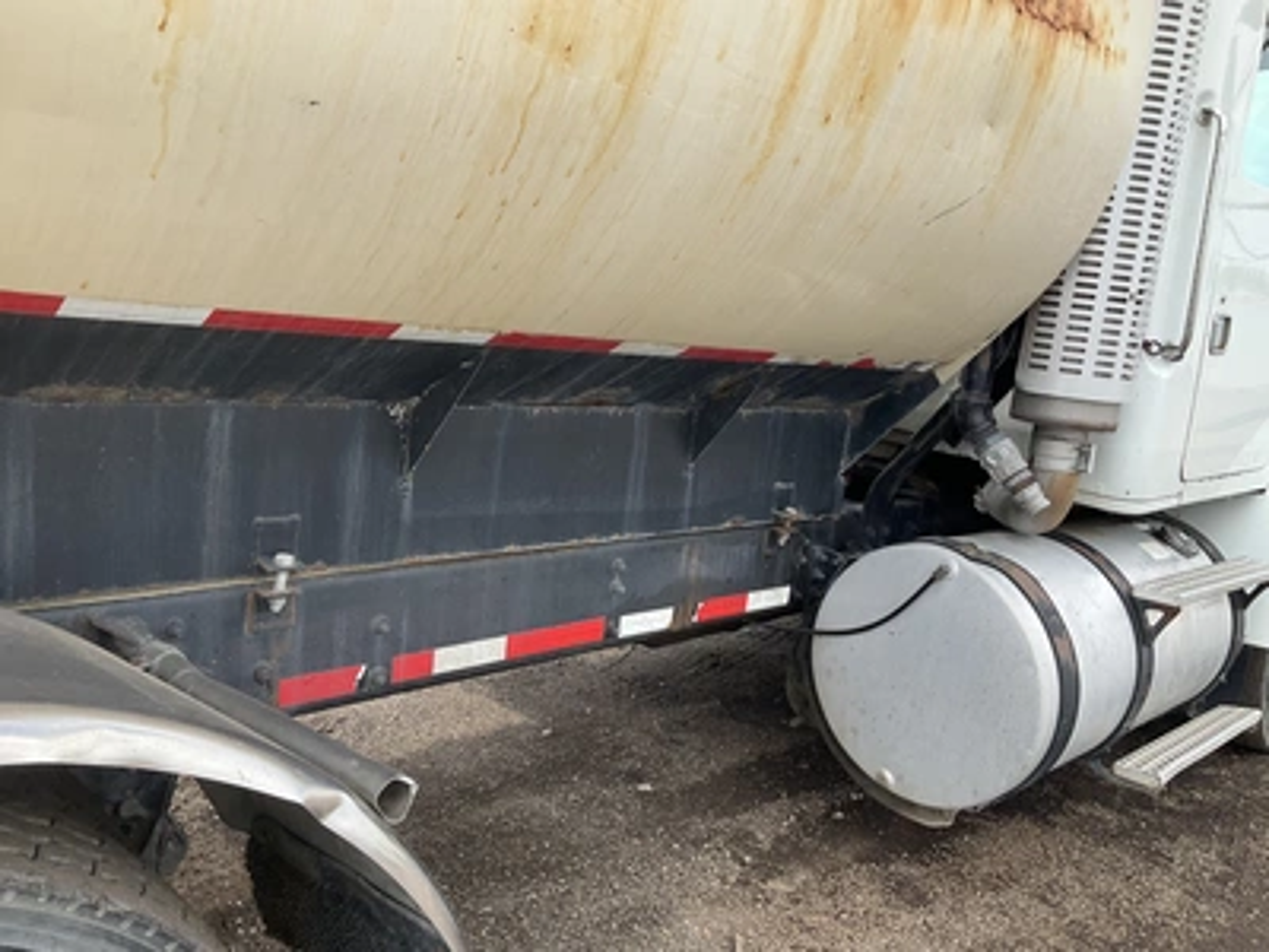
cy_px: 476
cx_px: 634
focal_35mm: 29
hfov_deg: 61.7
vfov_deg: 48.2
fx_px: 1063
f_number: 1.8
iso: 25
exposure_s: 1/465
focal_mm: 3
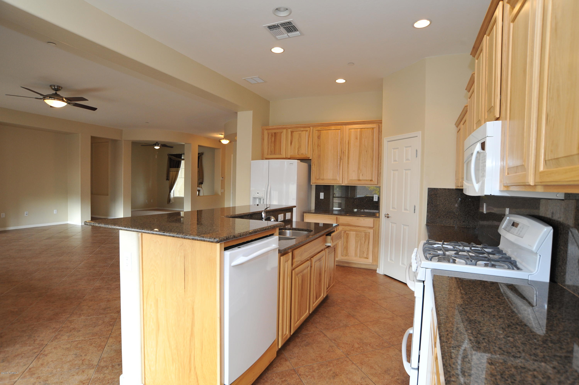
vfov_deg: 67.3
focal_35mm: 18
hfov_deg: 90.0
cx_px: 290
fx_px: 289
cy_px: 192
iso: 1000
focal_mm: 18
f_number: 7.1
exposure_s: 1/30
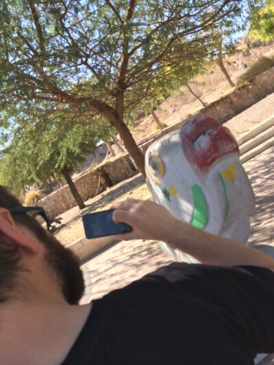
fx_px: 316
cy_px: 182
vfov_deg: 60.0
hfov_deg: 46.8
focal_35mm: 30
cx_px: 137
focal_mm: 4.12
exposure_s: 1/746
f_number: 2.2
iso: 32
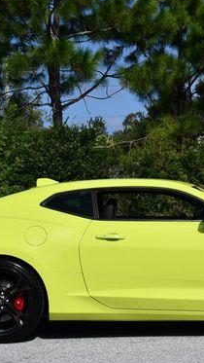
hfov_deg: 11.2
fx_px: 1038
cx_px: 161
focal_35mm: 108
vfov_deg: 19.8
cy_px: 178
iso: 100
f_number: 10
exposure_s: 1/400
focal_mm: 30
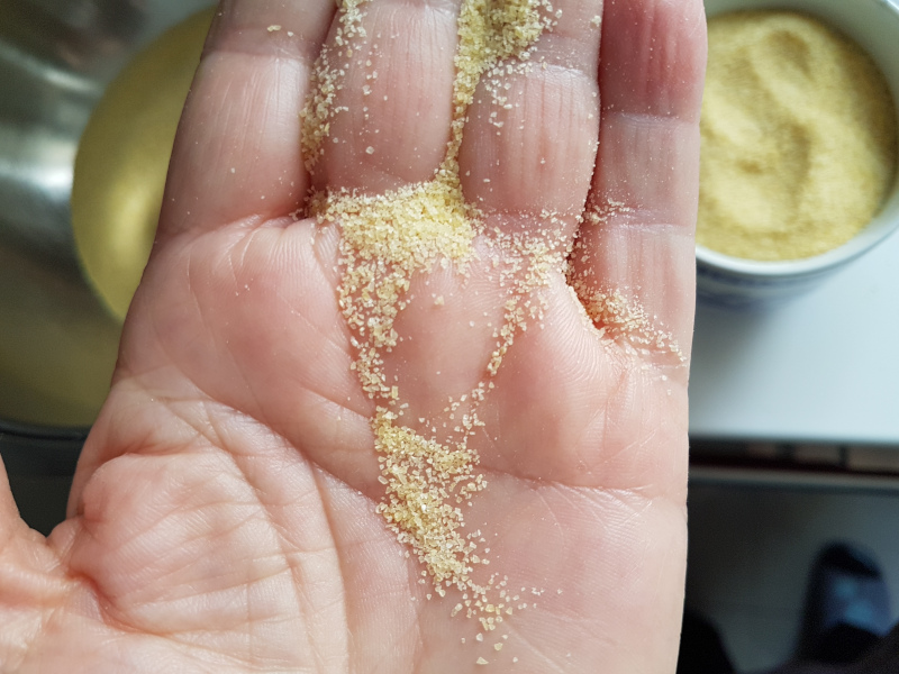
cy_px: 337
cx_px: 450
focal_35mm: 26
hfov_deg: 67.3
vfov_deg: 53.1
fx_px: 675
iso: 50
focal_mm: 4.2
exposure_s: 1/50
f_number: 1.7
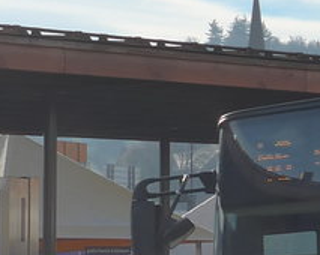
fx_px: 2394
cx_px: 802
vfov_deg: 6.1
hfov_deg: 7.1
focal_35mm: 253
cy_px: 165
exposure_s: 1/800
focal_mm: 9.5
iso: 160
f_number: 5
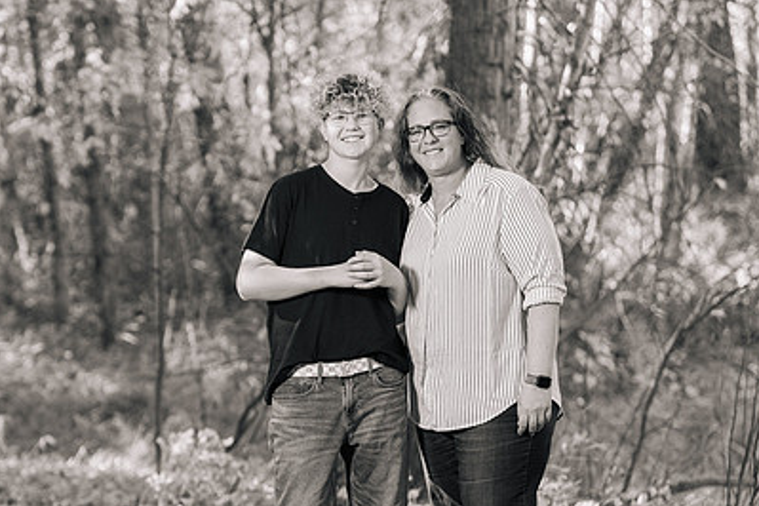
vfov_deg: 9.5
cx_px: 270
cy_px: 349
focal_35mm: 144
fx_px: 3036
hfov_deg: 14.2
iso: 125
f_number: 2.8
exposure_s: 1/200
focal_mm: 99
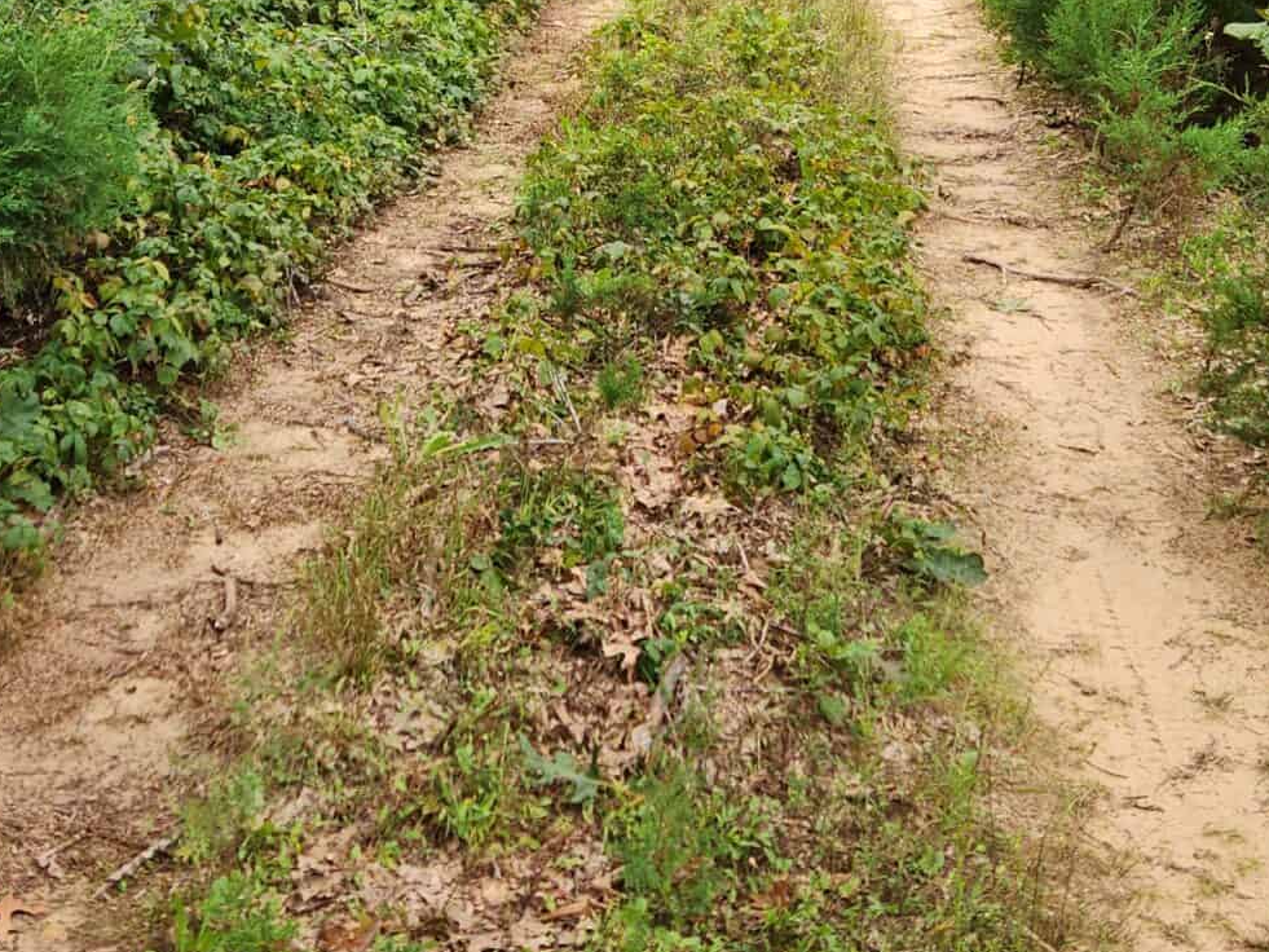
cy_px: -136
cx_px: 541
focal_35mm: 60
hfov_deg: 32.1
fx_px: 2200
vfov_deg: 22.8
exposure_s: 1/247
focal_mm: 5.4
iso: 20
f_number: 1.8
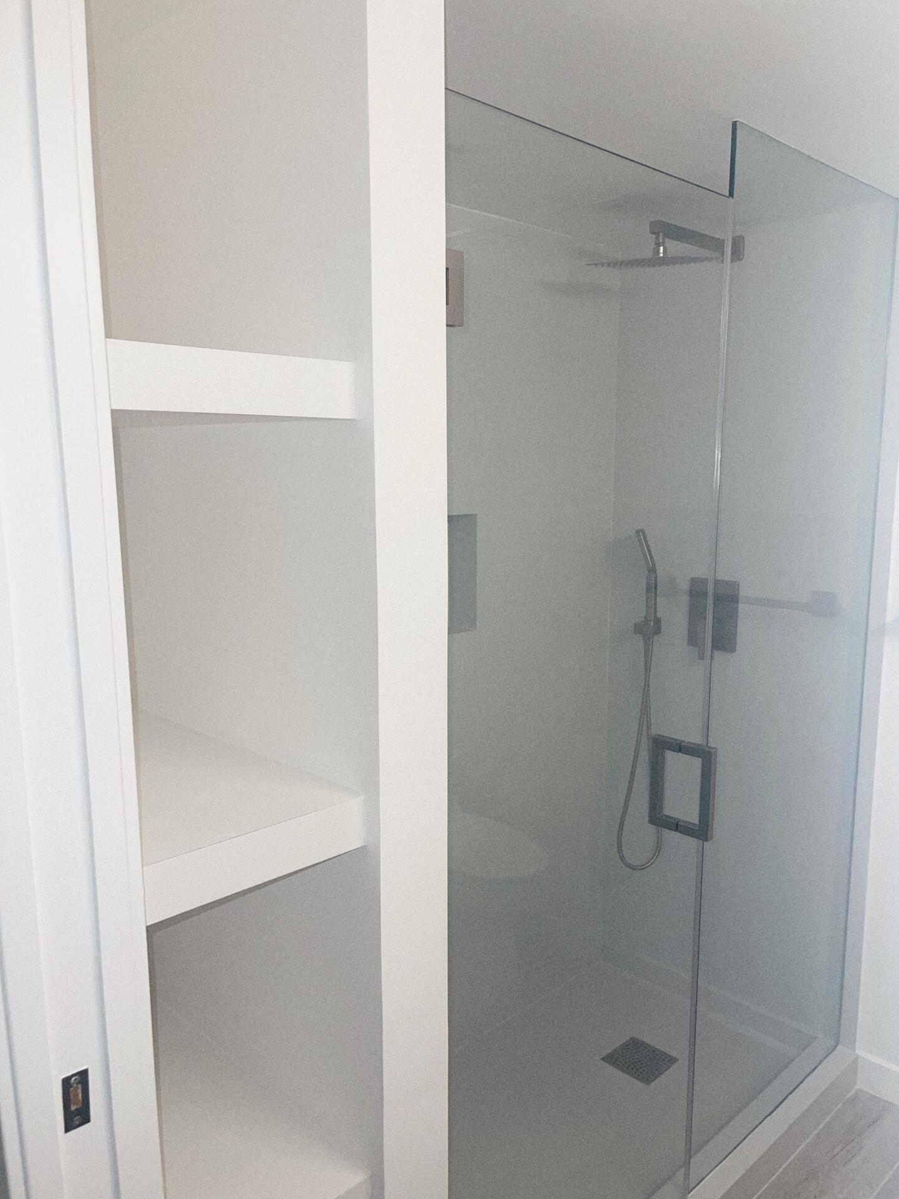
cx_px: 463
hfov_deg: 51.3
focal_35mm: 27
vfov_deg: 65.3
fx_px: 935
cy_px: 622
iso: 64
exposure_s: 1/120
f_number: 1.6
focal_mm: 5.1
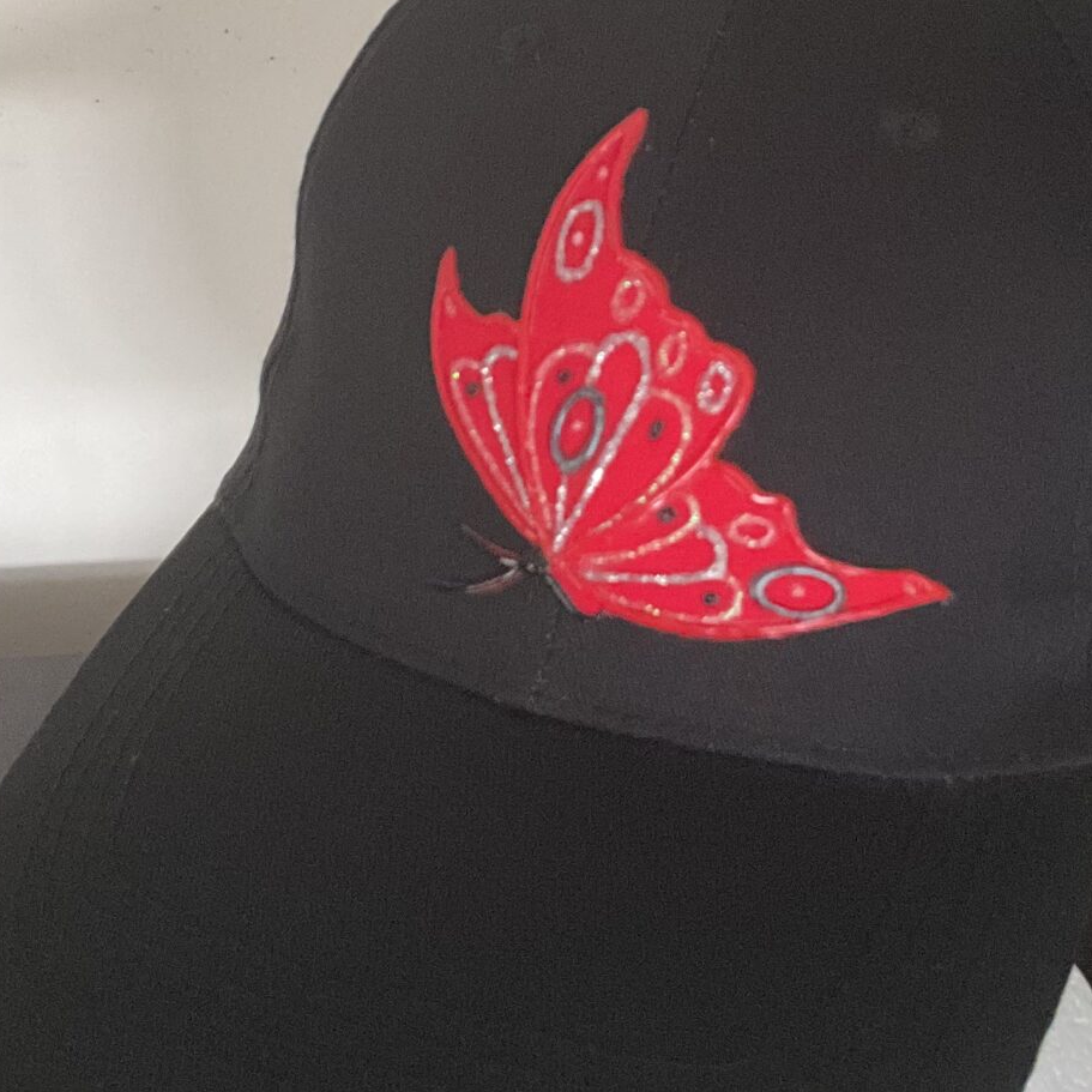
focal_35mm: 72
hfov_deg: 23.8
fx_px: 2570
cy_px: 163
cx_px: 791
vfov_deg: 23.5
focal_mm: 3
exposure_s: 1/60
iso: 250
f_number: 1.8
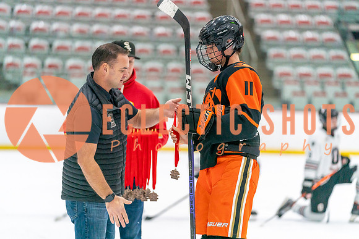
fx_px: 1646
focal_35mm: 165
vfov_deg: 8.3
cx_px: 180
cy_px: 120
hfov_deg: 12.4
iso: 3200
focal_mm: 165
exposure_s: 1/1250
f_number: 2.8
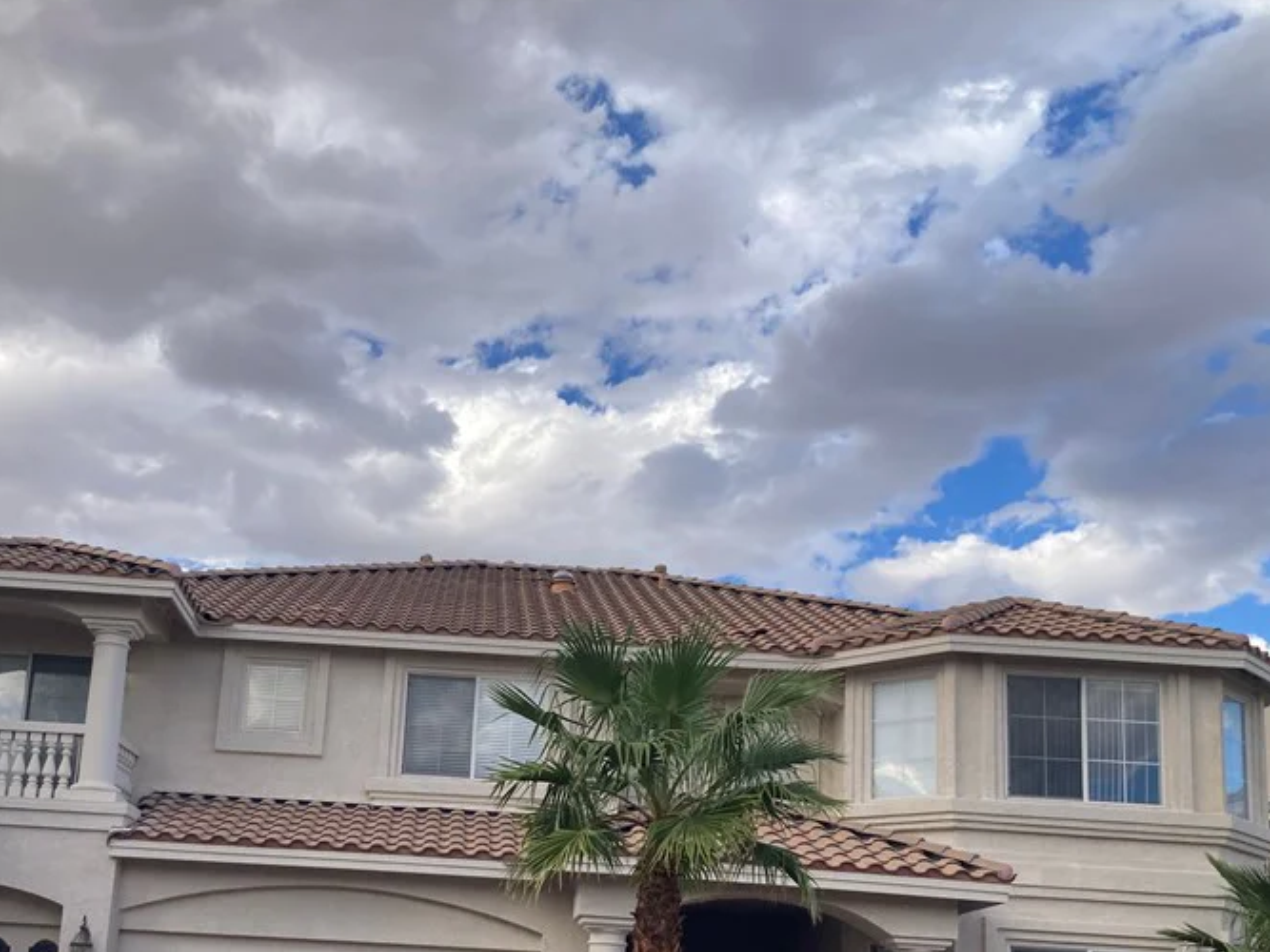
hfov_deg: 43.4
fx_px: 1577
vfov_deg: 32.9
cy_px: 725
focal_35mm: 43
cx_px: 444
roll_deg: -3.9
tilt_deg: +12.5
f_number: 1.8
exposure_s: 1/1230
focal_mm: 3.99
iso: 20
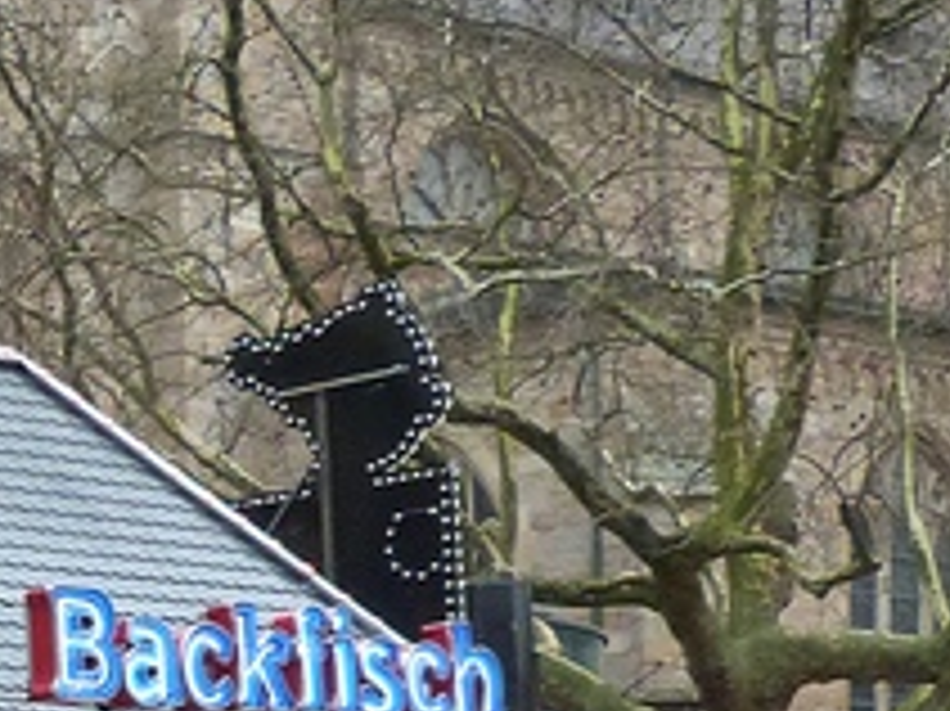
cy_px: 972
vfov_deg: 10.2
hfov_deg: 12.8
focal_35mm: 142
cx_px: -671
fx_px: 3895
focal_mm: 5.2
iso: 400
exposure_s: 1/250
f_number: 2.9
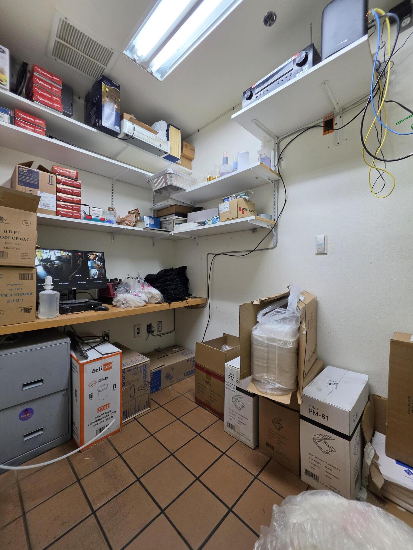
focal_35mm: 13
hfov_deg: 89.9
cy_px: 275
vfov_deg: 106.2
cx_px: 206
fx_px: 207
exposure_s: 1/120
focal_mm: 2.2
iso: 160
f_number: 1.9
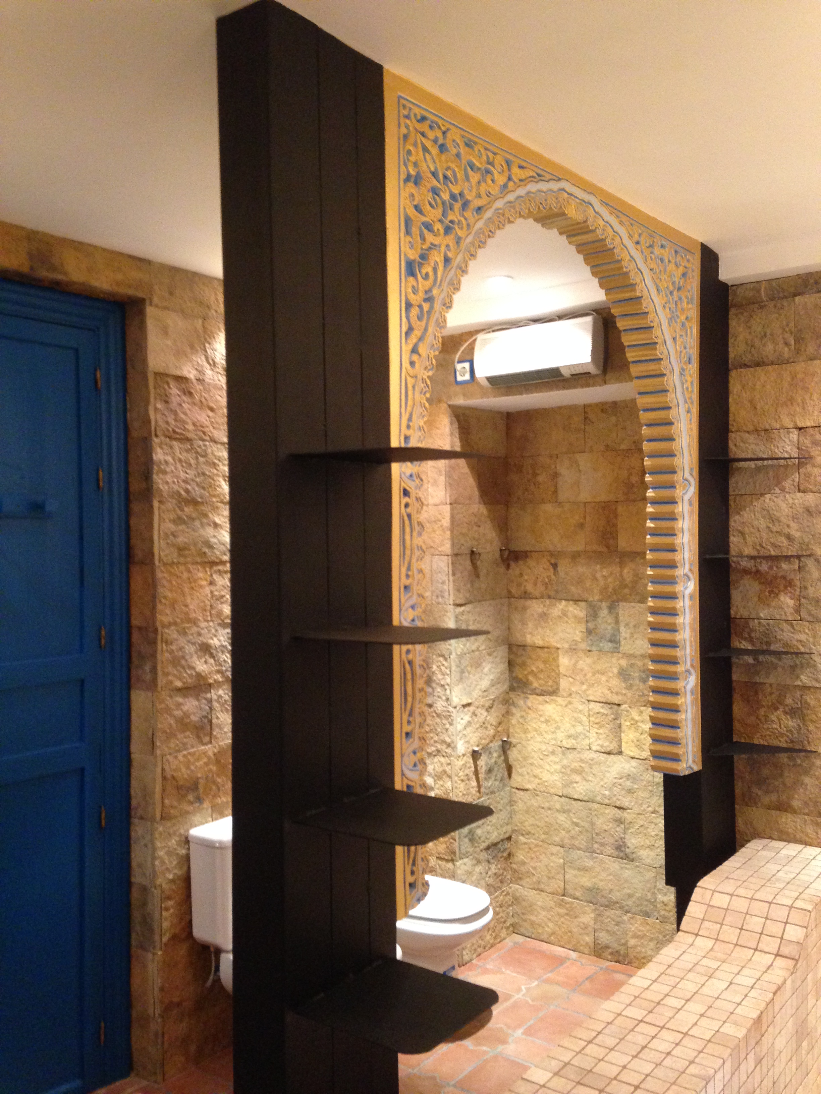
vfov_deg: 55.4
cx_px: 410
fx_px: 1044
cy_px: 547
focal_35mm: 33
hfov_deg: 42.9
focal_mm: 4.12
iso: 400
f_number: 2.4
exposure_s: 1/20
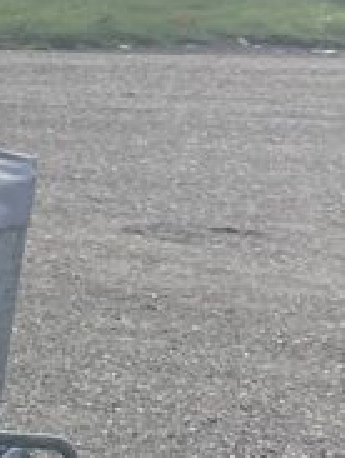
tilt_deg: -24.3
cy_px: 880
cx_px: -642
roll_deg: +0.0
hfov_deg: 7.1
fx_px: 2503
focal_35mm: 189
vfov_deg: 9.8
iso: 32
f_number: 1.6
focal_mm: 4.2
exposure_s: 1/1383
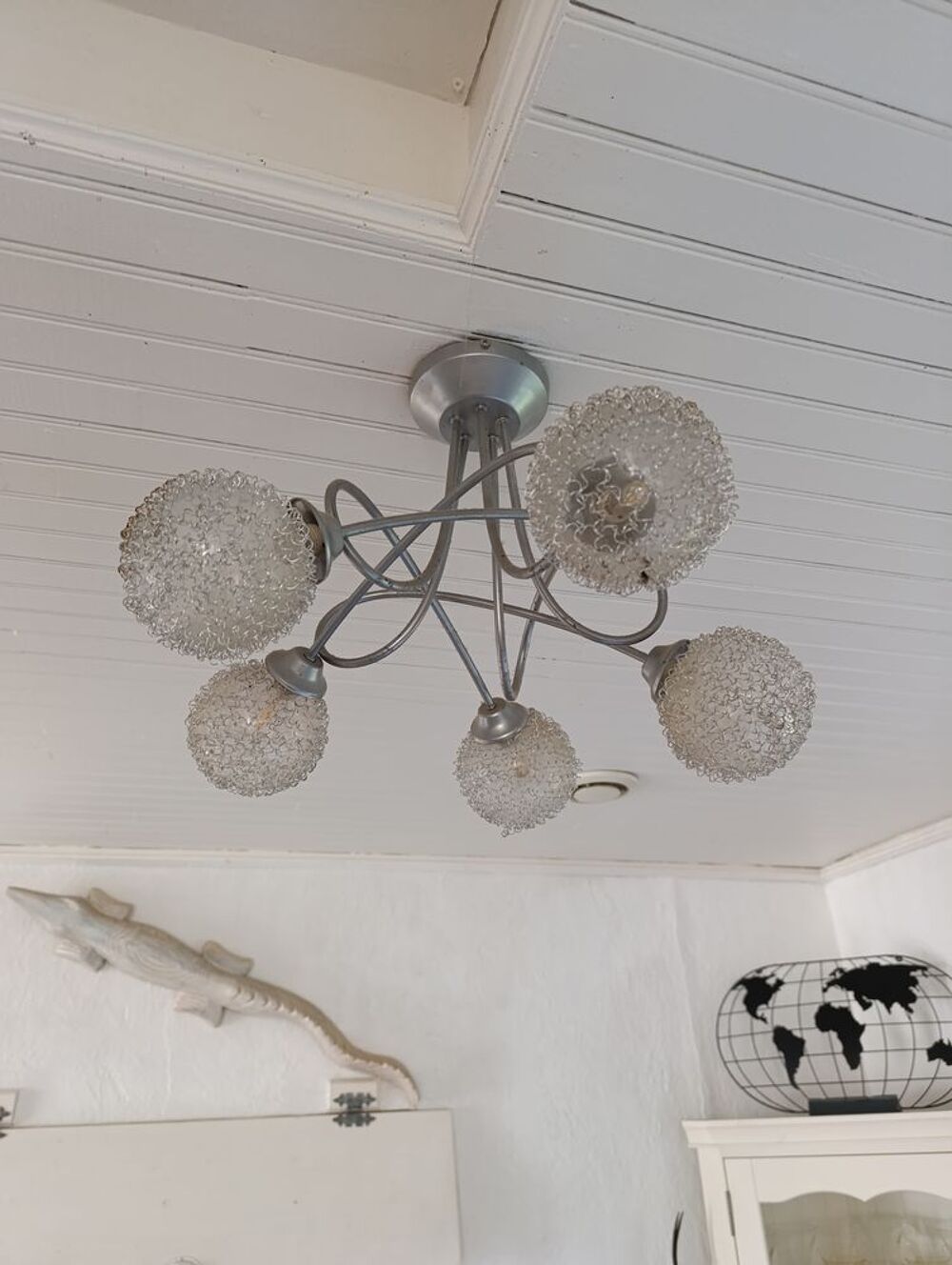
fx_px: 841
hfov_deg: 59.0
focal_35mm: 23
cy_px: 632
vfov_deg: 73.8
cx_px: 476
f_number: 1.6
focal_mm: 6.14
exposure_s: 1/50
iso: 800
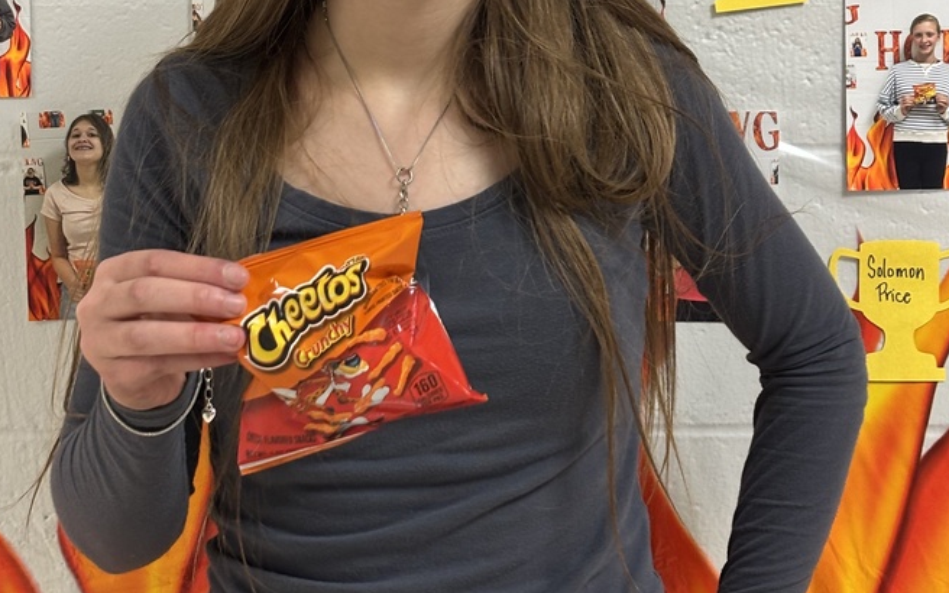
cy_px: 113
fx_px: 2224
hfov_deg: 24.1
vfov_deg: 15.1
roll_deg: -0.2
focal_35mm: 86
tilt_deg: -2.6
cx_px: 447
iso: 125
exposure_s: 1/40
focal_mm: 5.96
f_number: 1.6
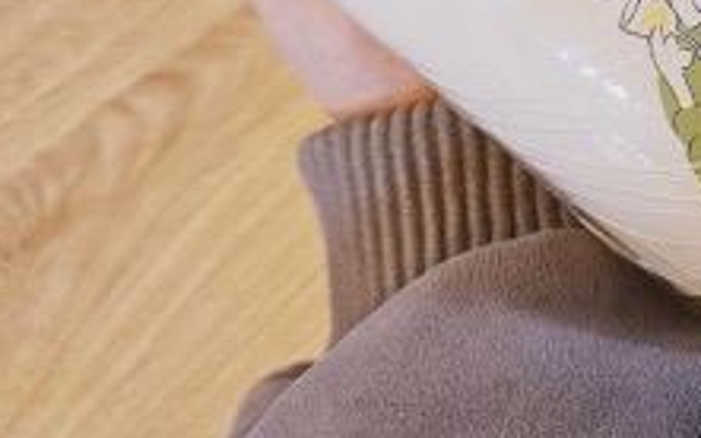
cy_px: -3
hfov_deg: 36.4
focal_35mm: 53
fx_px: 1012
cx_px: 593
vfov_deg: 23.4
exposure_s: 1/120
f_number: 1.8
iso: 500
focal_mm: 5.4
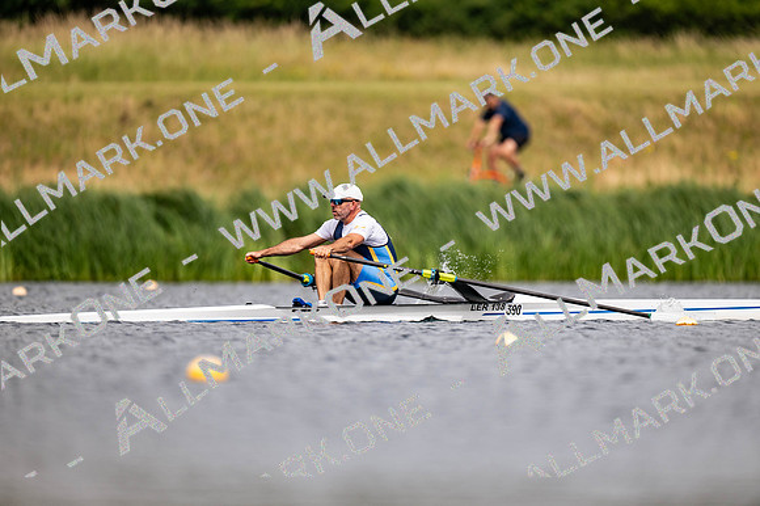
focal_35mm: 600
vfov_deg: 2.3
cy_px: 253
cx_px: 380
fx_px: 12662
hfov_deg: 3.4
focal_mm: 600
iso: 220
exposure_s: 1/2500
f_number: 4
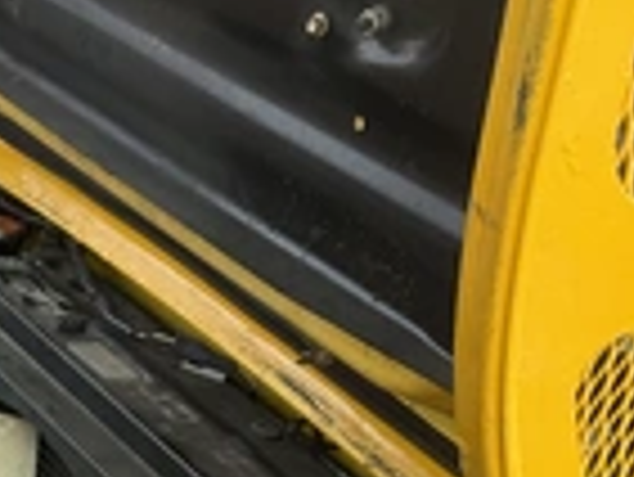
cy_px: 522
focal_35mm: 82
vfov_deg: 17.4
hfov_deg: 21.3
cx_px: -211
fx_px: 1503
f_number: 1.8
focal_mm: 3
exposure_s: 1/159
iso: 20
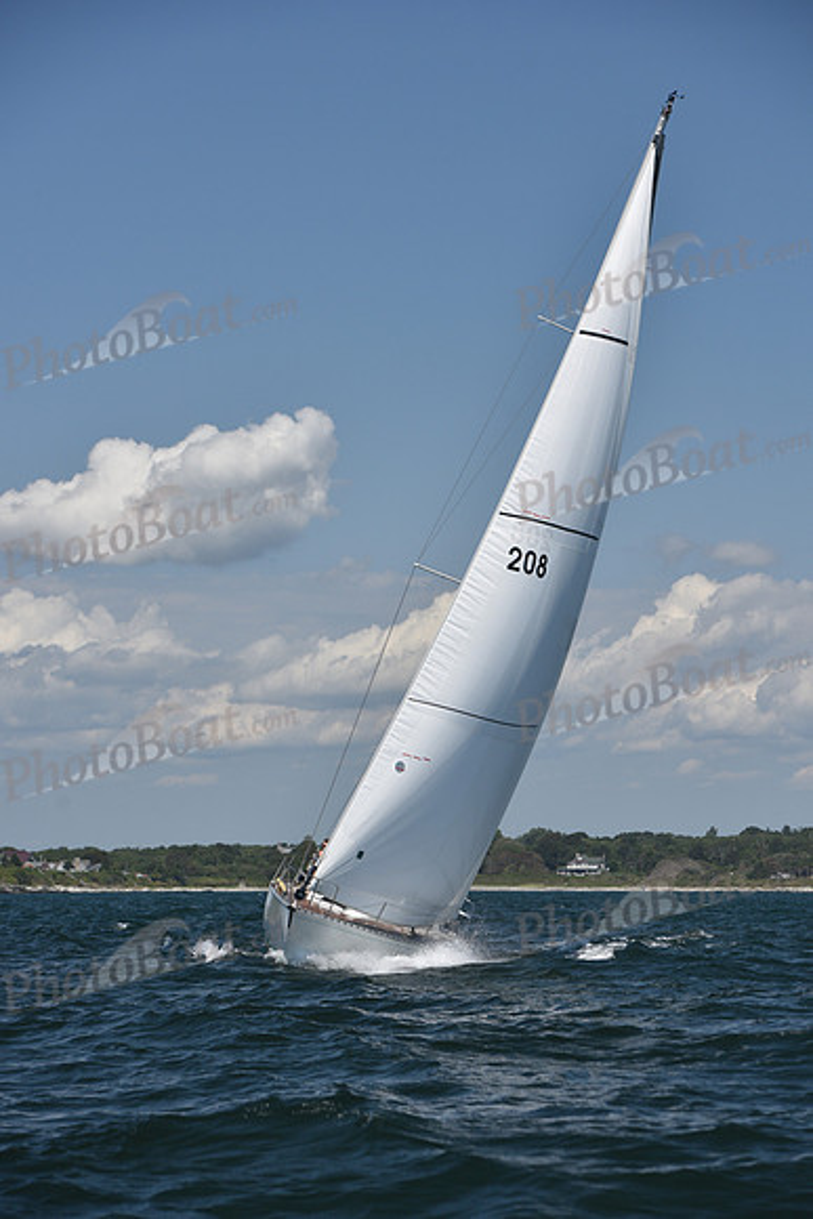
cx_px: 406
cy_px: 610
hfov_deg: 11.8
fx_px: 3927
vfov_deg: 17.6
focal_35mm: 116
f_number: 6.3
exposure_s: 1/1000
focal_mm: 116
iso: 250
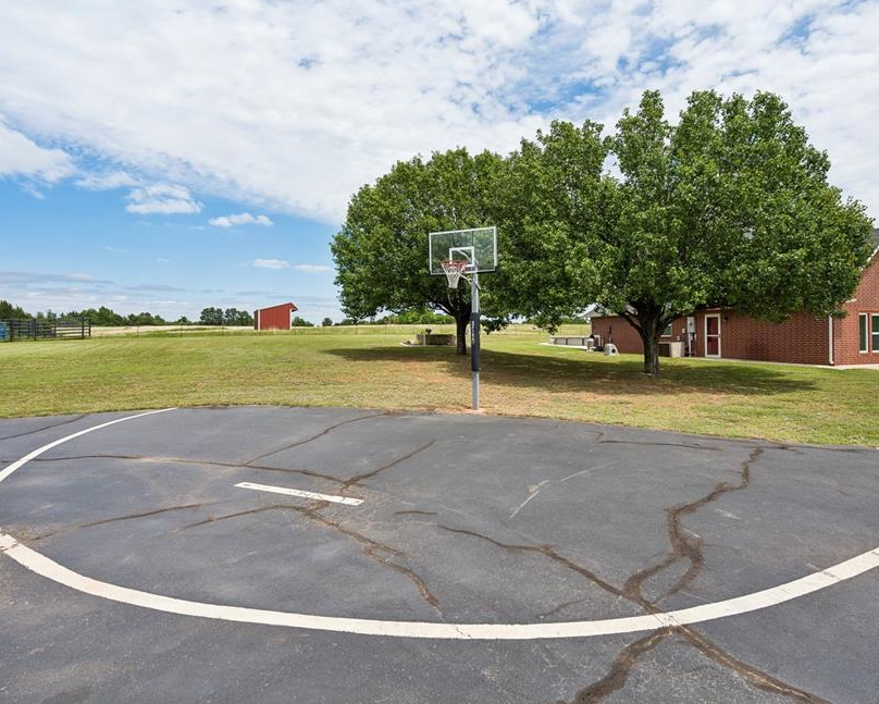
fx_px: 494
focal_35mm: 19
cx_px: 463
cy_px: 335
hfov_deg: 83.2
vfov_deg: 70.8
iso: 200
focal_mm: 16
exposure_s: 1/800
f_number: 8
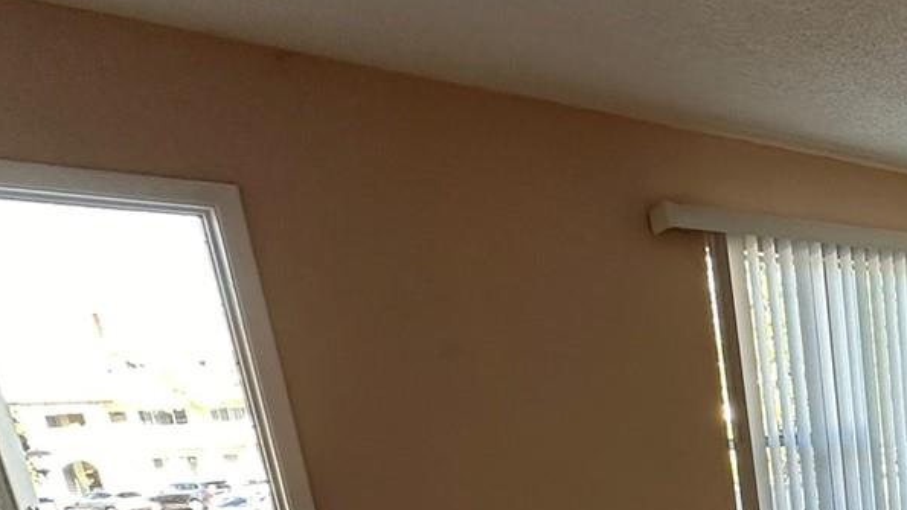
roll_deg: +2.0
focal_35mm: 41
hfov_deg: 38.0
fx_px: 986
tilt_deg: -14.7
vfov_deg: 25.3
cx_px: 1069
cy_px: 655
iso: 160
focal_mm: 2.22
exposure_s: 1/99
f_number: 2.2
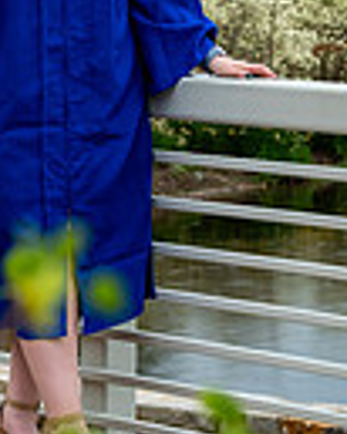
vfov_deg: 7.9
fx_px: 3149
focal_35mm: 245
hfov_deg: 6.3
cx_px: 64
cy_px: 108
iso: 250
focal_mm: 50
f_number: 4.5
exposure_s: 1/400
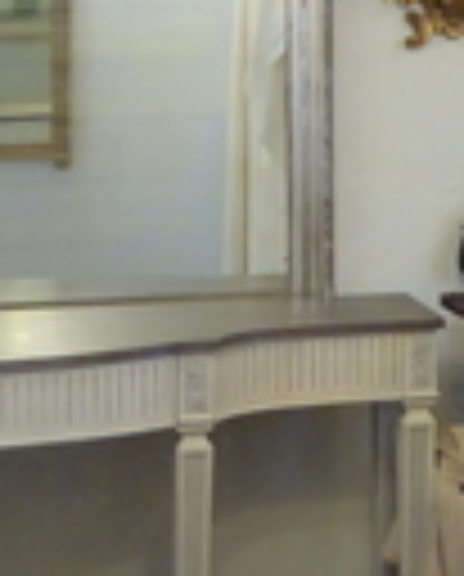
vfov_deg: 16.7
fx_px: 1950
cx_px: 518
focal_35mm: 114
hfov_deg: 13.3
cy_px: 112
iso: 400
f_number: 3.3
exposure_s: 1/20
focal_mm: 4.3
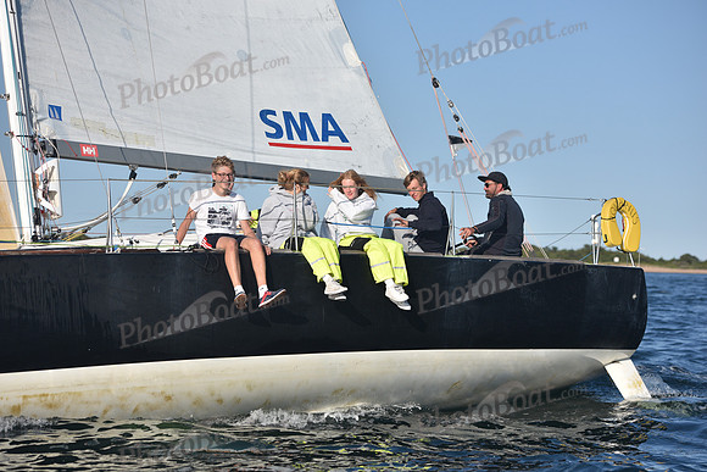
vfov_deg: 14.4
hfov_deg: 21.5
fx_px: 1866
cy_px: 236
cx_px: 354
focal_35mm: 95
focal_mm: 95
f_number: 4.5
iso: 250
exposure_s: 1/1600
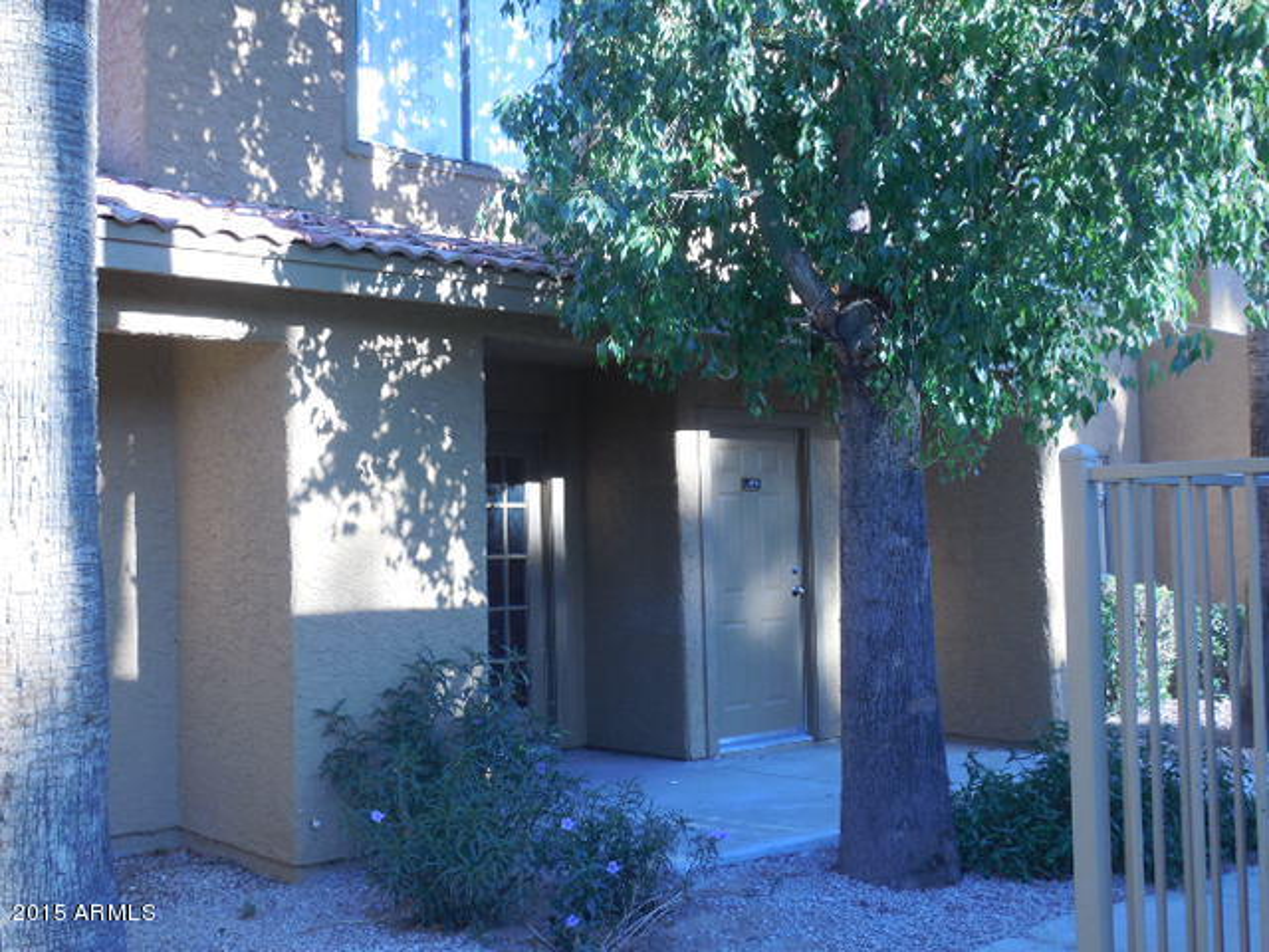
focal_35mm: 40
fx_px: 1466
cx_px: 634
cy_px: 476
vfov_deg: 36.0
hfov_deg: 46.8
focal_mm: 7.1
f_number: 3.6
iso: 125
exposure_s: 1/160
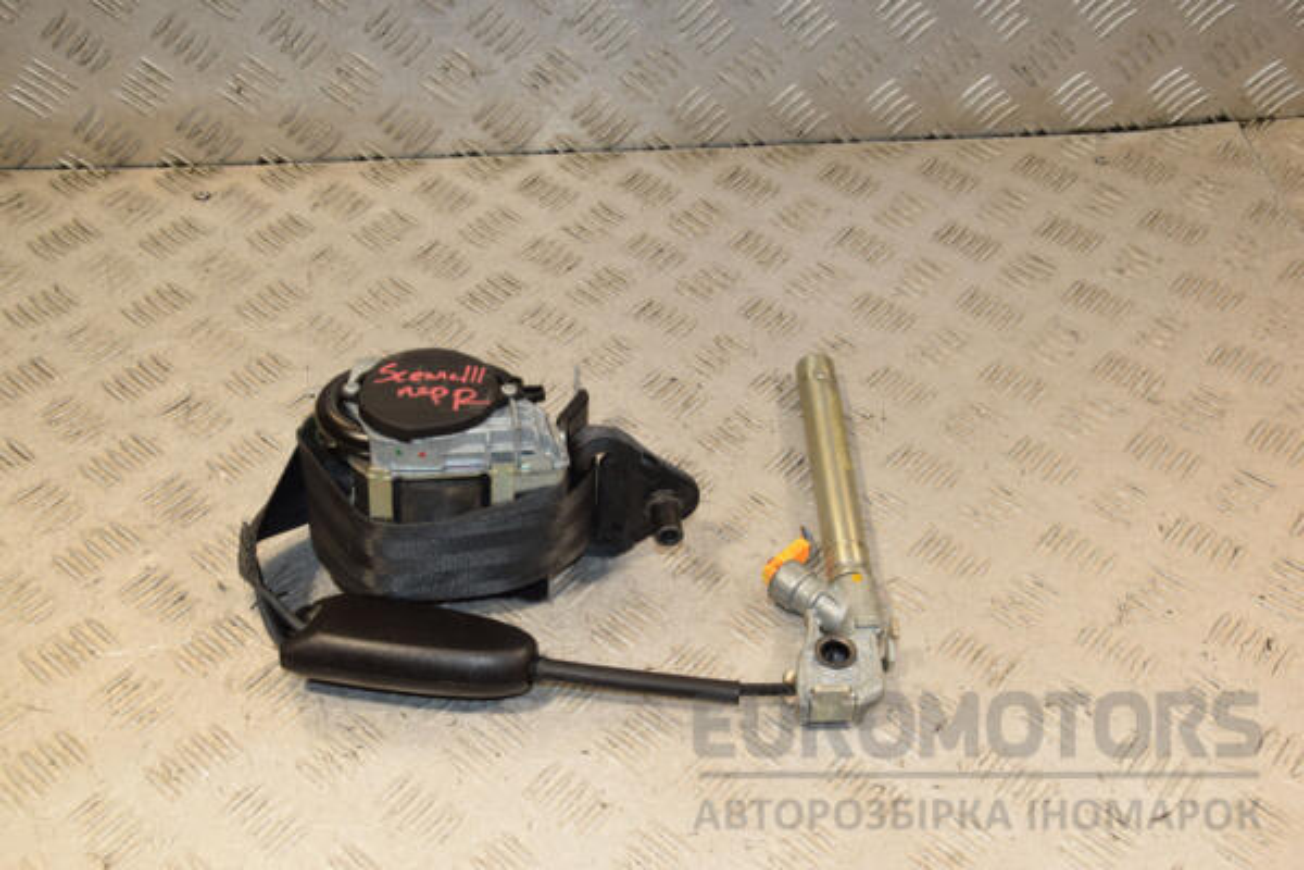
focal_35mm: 42
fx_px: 1521
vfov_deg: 31.9
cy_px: 435
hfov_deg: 46.4
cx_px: 652
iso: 800
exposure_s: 1/200
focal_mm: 28
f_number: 8
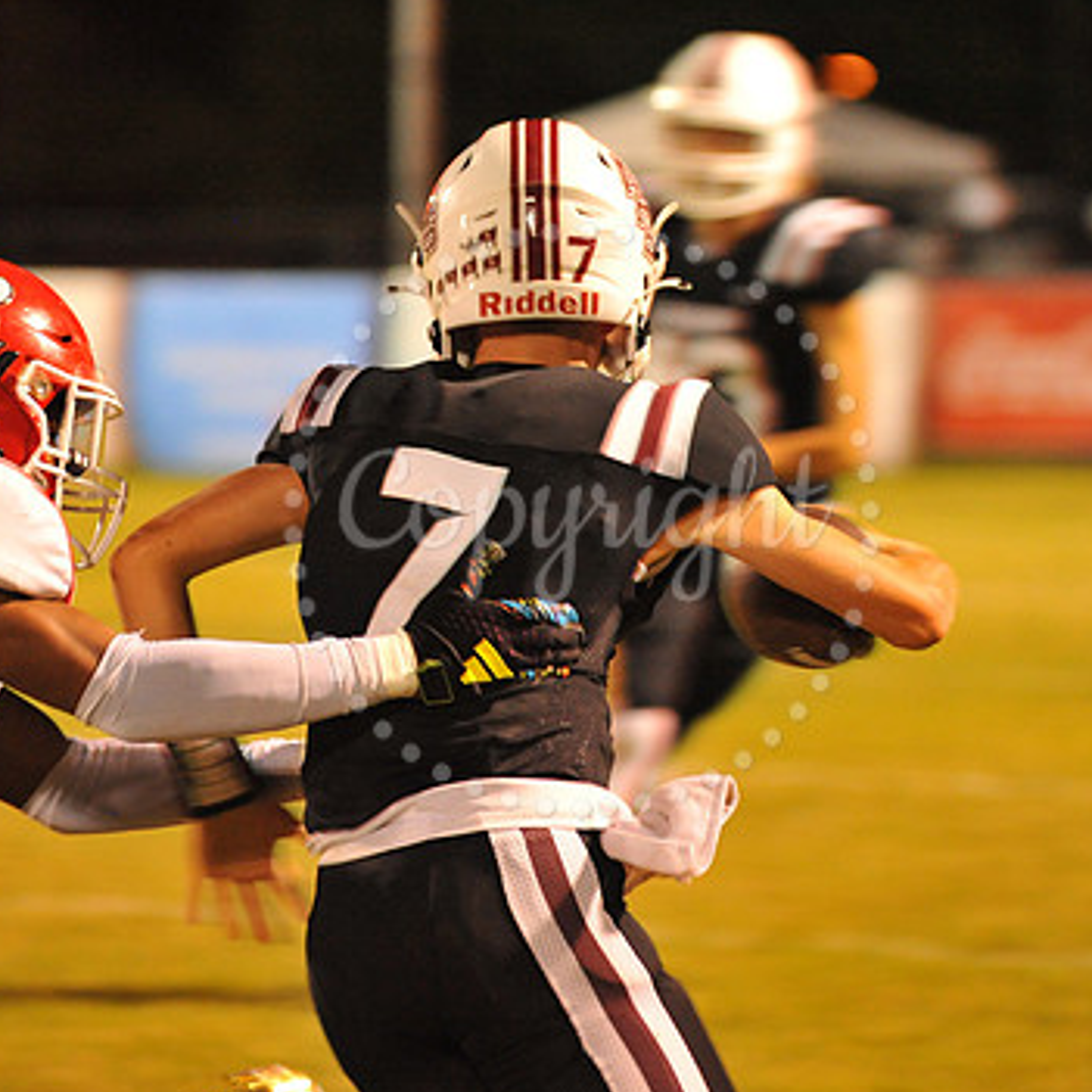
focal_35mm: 281
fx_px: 10029
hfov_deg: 6.2
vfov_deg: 6.2
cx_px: 582
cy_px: 516
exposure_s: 1/160
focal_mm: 200
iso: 5000
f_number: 5
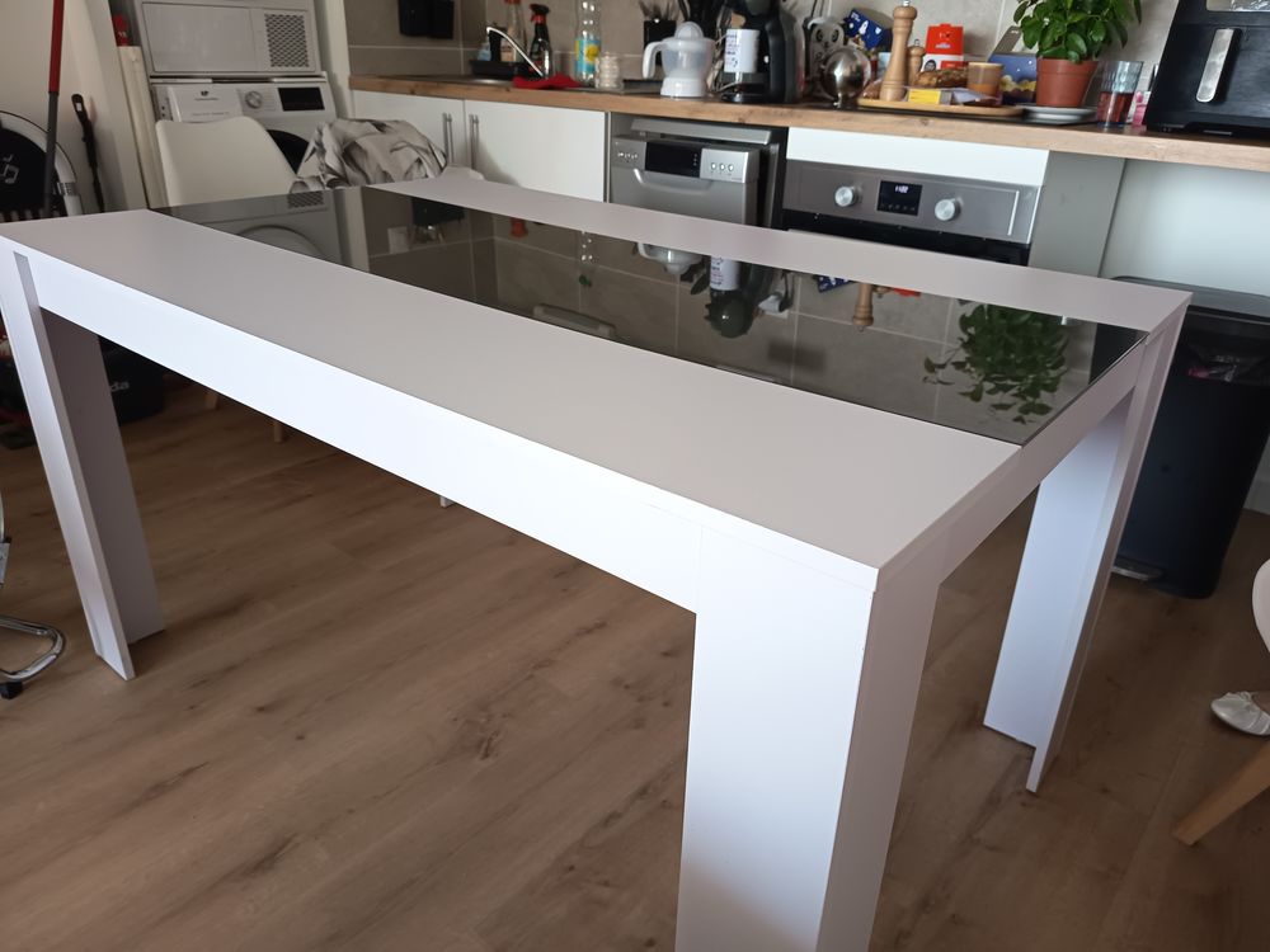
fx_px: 881
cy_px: 476
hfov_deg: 71.6
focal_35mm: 24
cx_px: 635
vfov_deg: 56.8
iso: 438
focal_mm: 5.27
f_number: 1.7
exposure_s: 1/33.3
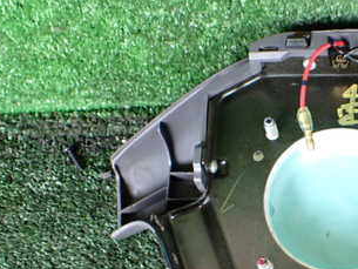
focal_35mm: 59
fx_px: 610
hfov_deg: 30.9
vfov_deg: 24.4
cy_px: 216
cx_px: 335
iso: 800
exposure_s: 1/40
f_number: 2.3
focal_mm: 5.4
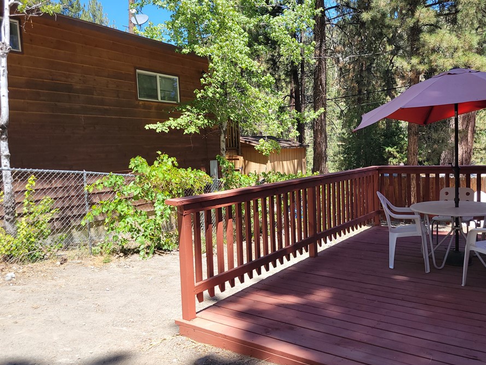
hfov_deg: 59.8
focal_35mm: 30
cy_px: 180
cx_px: 271
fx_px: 421
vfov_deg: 46.8
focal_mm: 5.4
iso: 40
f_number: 1.8
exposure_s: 1/670
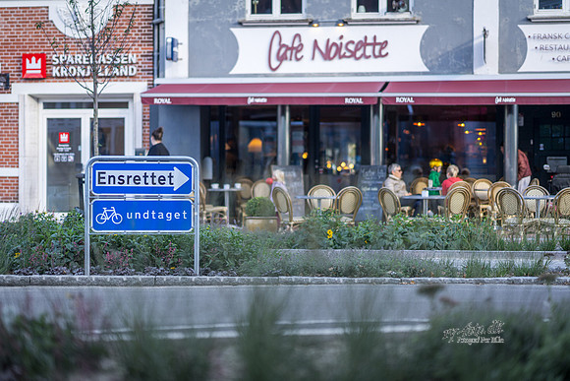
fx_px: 1366
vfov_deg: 15.8
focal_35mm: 86
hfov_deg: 23.6
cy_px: 190
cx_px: 285
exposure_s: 1/1600
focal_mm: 85
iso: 200
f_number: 1.4
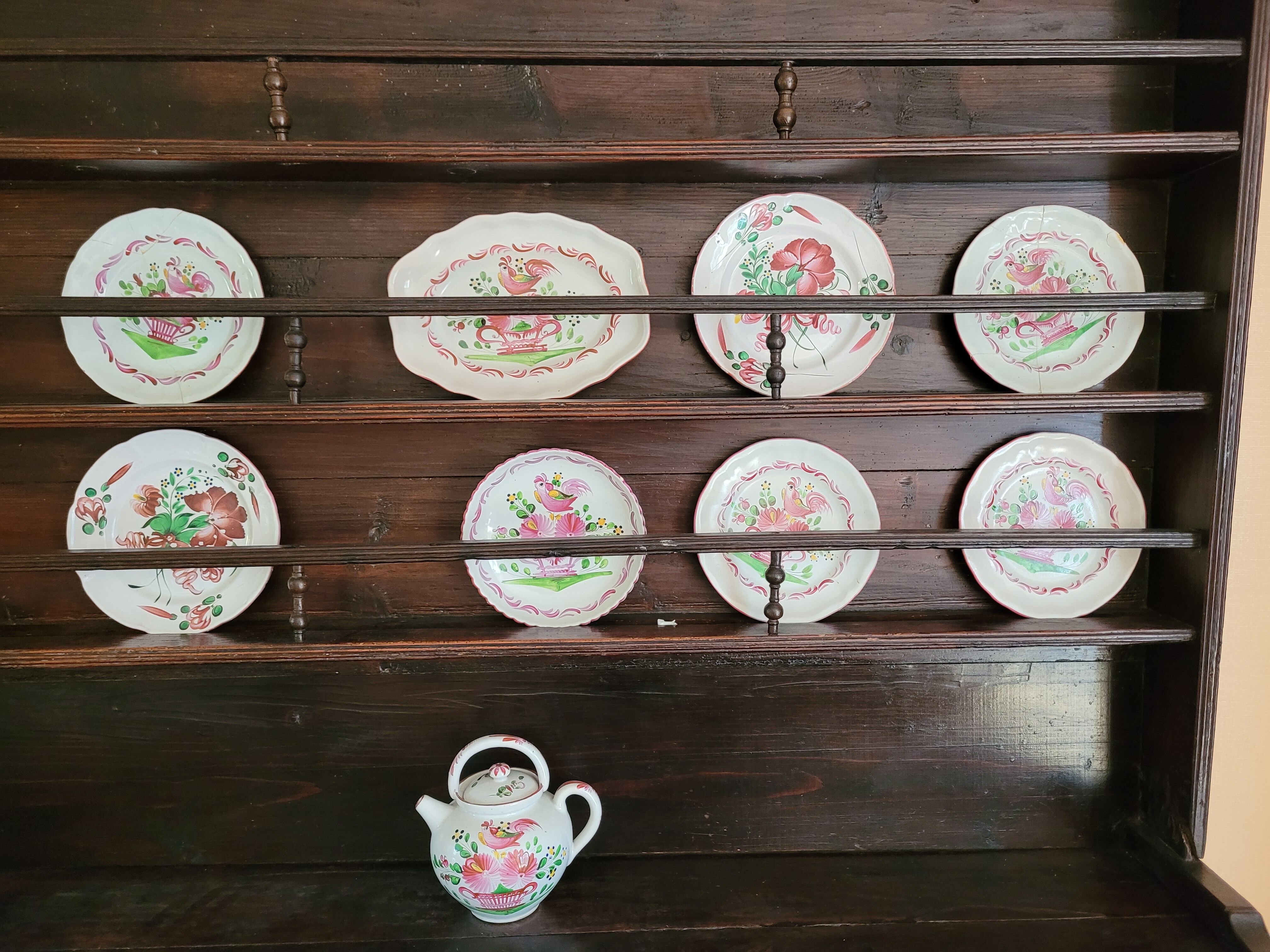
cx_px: 635
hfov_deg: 67.3
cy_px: 476
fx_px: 954
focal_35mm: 26
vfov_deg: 53.1
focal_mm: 5.4
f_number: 1.8
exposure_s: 1/50
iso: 640
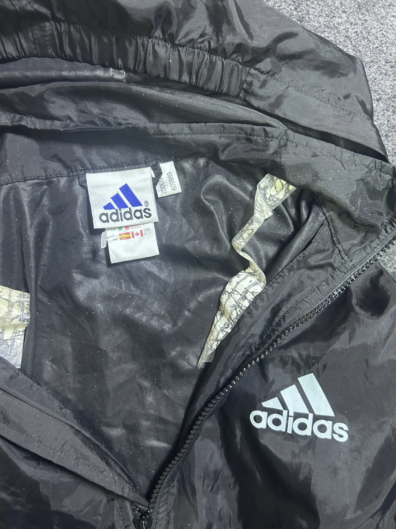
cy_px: 264
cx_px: 198
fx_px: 397
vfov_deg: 67.3
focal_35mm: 26
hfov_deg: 53.1
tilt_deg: -62.3
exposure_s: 1/33
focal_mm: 5.7
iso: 400
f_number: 1.5
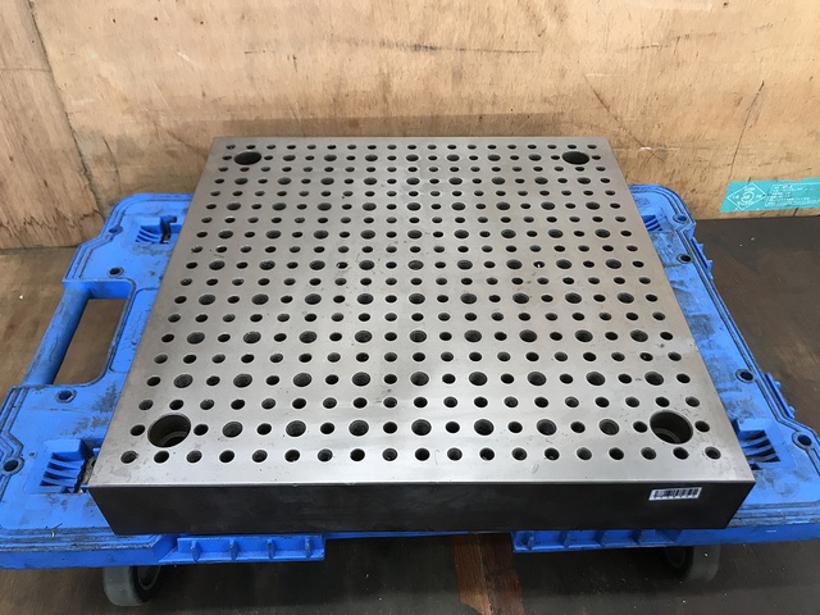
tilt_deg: -45.2
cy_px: 308
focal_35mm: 28
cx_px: 410
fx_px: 663
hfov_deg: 63.4
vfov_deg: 49.7
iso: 40
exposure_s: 1/15
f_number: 1.8
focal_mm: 3.99
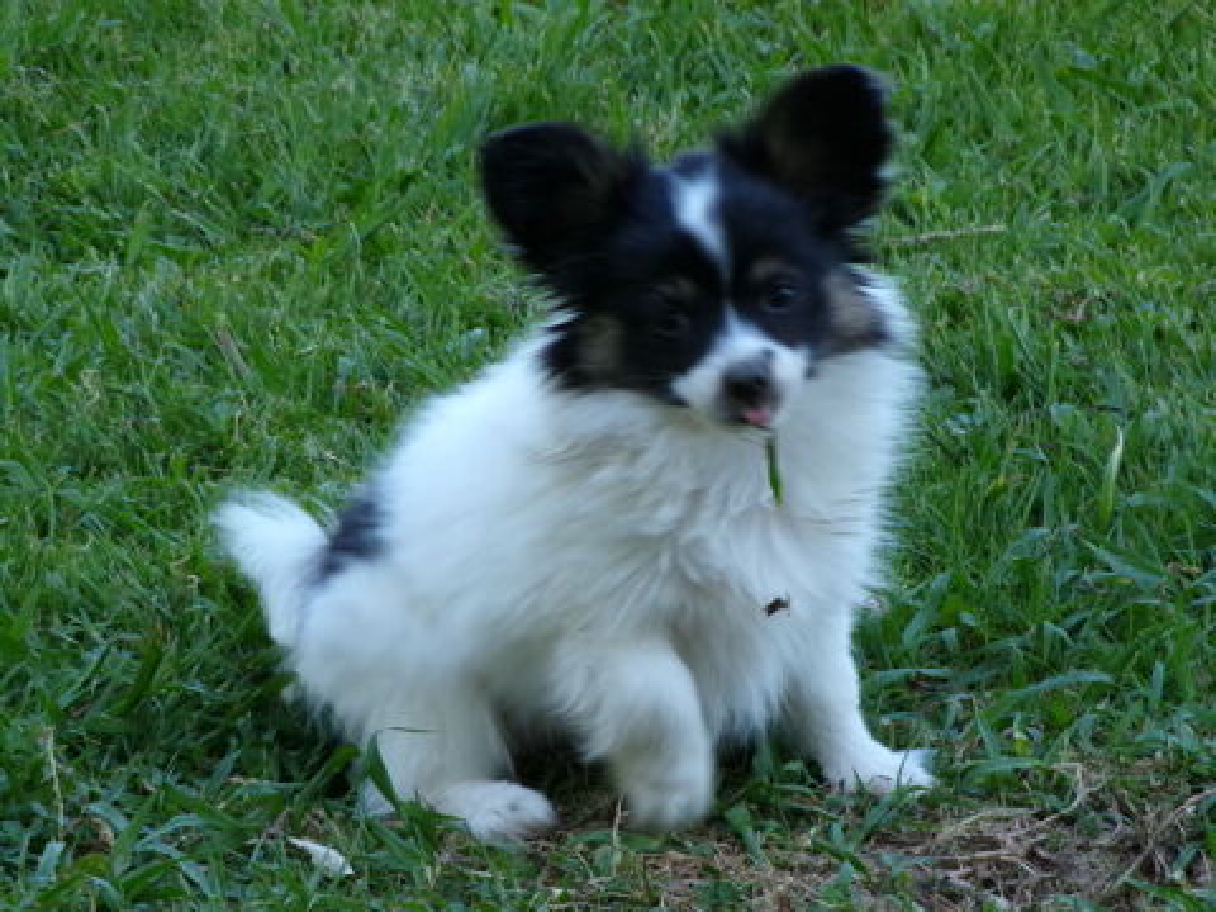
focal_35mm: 407
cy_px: 456
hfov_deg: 4.9
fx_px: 14297
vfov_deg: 3.7
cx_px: 608
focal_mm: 73
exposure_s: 1/80
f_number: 5.7
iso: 200
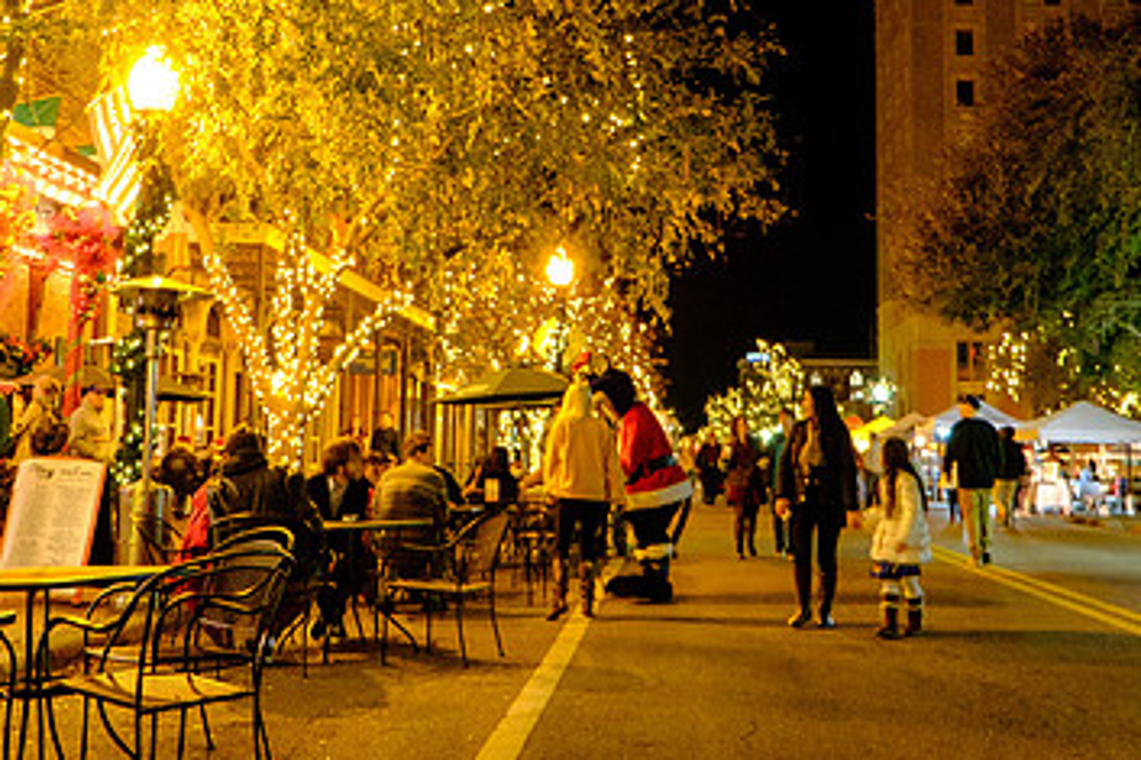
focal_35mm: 45
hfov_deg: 43.6
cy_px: 231
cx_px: 553
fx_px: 1426
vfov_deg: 29.6
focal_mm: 18
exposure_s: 1/30
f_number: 2.8
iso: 2500
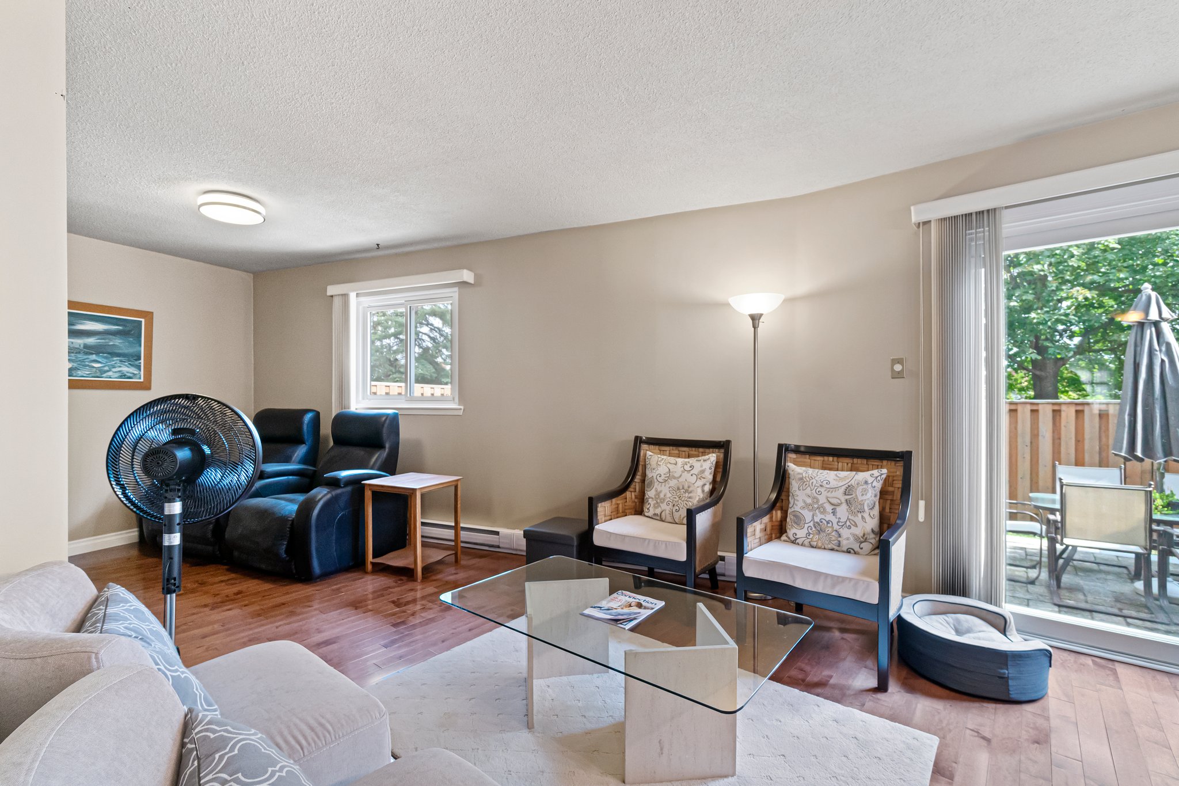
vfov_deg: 77.3
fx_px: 491
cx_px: 590
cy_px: 393
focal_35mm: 15
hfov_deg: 100.4
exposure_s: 1/10
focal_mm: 10
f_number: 6.3
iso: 640
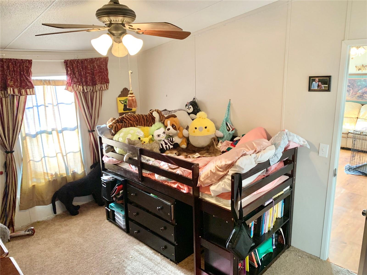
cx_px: 184
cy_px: 138
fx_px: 276
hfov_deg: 67.3
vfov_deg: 53.1
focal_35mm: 26
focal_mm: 4.25
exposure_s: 1/40
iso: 320
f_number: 1.8
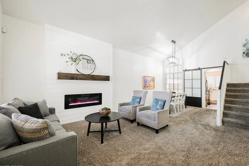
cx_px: 132
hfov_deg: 100.3
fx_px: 104
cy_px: 84
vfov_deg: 77.3
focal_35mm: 15
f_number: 8
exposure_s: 1/125
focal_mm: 14
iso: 400
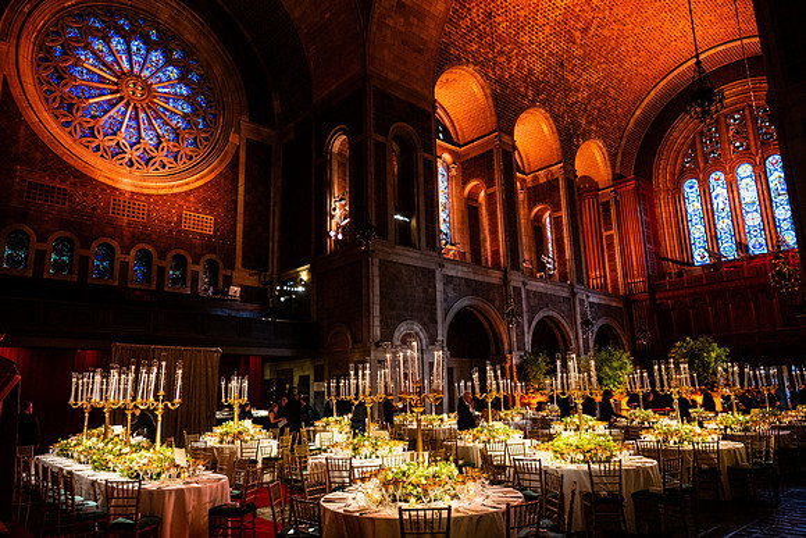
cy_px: 275
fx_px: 556
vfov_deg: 51.6
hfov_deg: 71.9
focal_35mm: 25
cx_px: 396
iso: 2000
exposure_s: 1/80
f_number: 4
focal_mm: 24
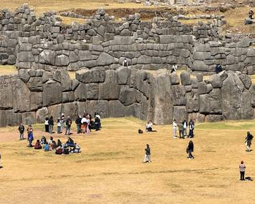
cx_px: 159
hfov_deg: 12.0
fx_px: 1215
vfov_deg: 9.6
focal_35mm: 161
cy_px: 97
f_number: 2.8
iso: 50
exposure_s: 1/1916
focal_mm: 15.66
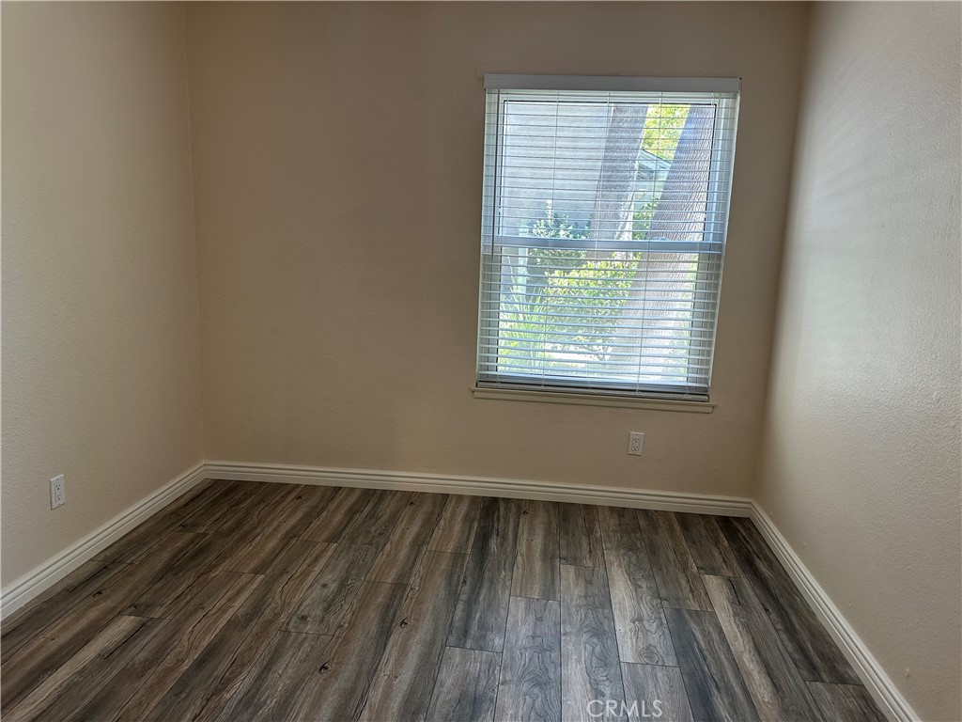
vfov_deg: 56.8
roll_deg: -1.7
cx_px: 481
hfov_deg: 71.6
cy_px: 361
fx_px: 667
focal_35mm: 24
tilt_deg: -10.1
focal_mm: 6.86
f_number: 1.78
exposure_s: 1/120
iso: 125
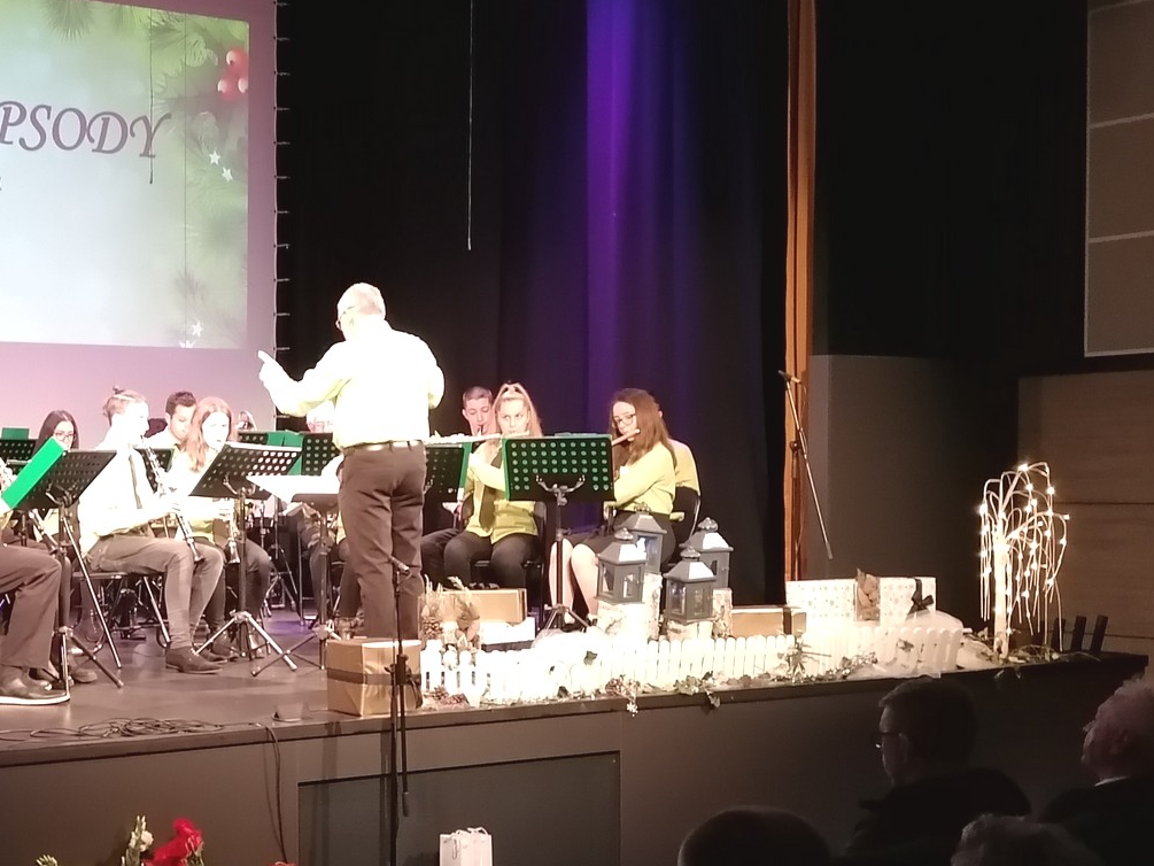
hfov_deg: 32.4
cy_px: 535
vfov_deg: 26.5
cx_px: 30
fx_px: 1834
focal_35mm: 55
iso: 500
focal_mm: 4.75
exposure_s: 1/25
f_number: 1.8
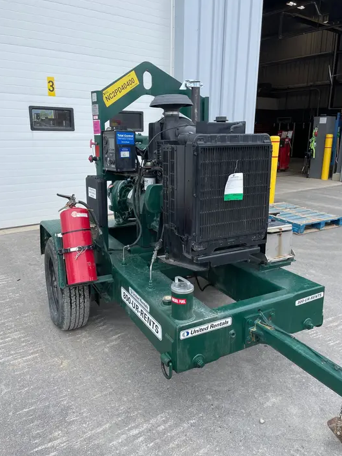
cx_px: 174
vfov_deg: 65.3
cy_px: 221
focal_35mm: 27
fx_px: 355
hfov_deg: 51.4
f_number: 1.6
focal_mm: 4.2
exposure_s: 1/1024
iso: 32
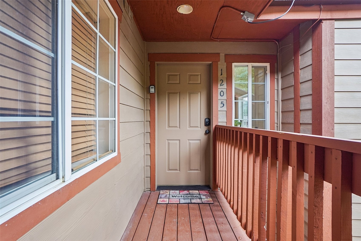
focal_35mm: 18
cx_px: 180
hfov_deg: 90.0
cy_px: 120
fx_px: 180
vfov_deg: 67.4
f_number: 8
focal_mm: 12
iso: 400
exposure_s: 1/13
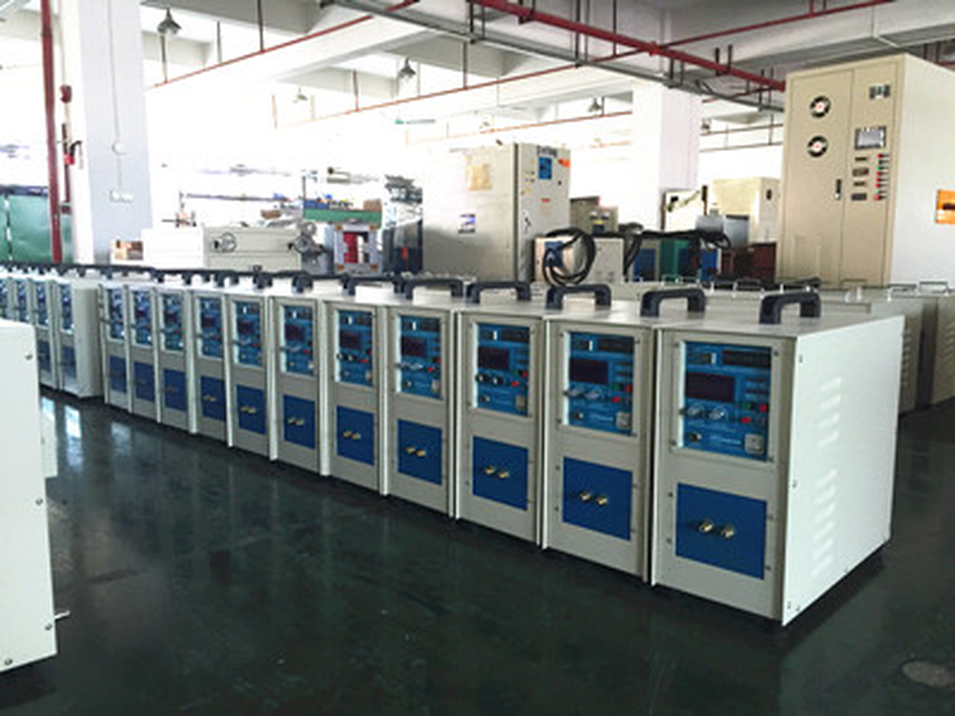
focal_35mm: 29
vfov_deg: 48.2
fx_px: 800
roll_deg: -0.8
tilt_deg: -8.4
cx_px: 478
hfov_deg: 61.7
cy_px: 358
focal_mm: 4.15
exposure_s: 1/30
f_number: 2.2
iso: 125
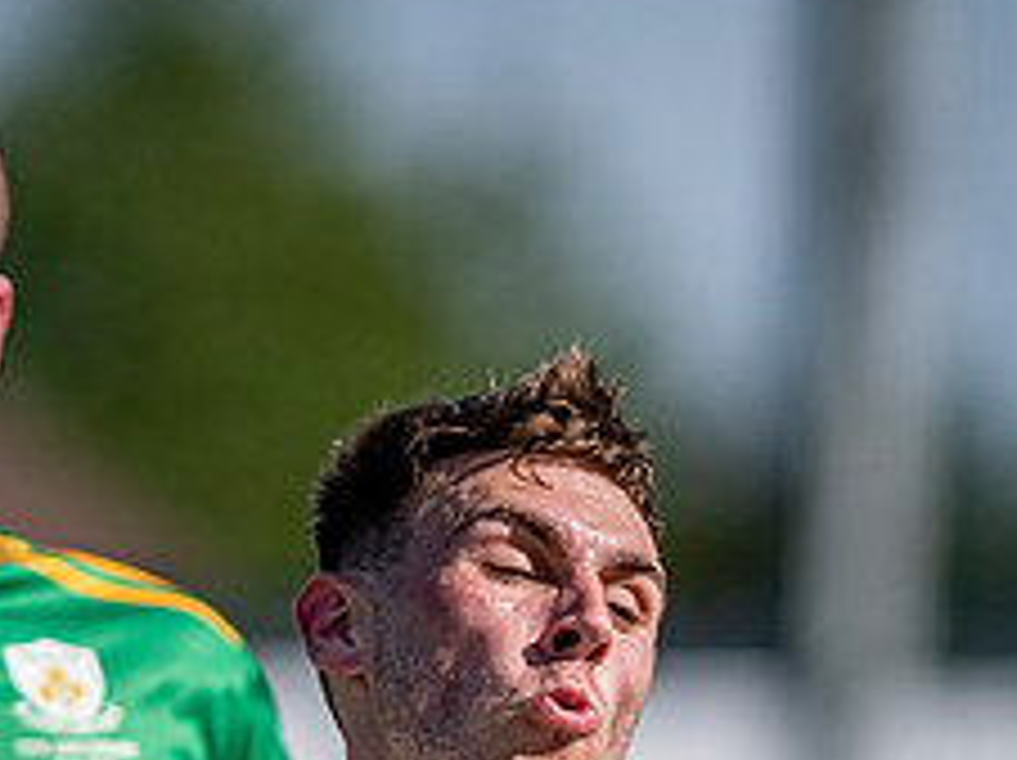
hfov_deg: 1.3
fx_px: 44609
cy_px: 871
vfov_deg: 1.0
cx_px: 486
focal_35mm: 1520
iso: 100
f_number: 2.8
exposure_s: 1/2500
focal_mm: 300
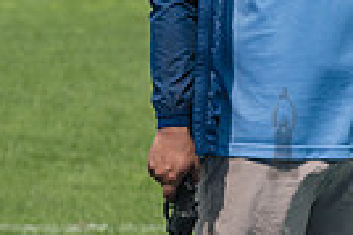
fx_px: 4270
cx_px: 282
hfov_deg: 4.7
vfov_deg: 3.1
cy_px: -123
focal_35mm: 436
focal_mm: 100
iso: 160
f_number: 4
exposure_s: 1/1600
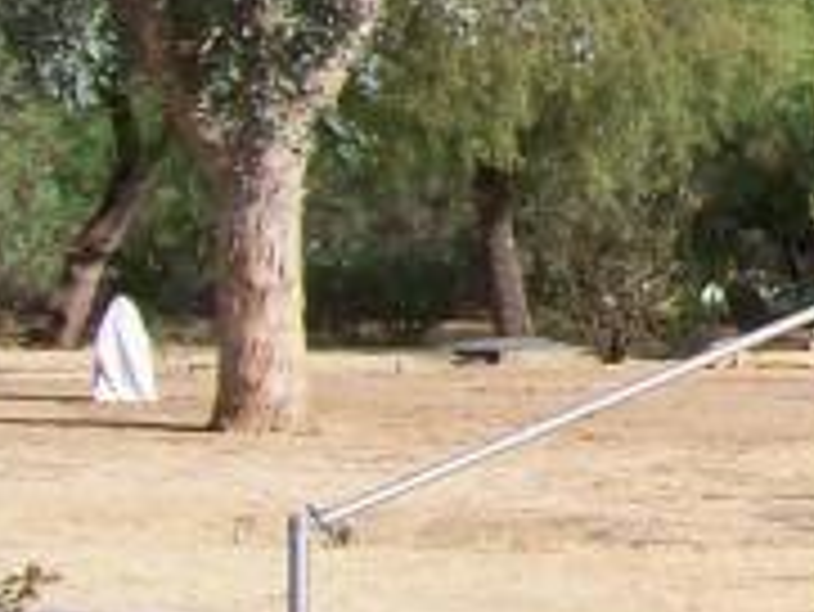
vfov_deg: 7.3
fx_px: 4800
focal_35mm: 204
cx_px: 2177
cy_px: 194
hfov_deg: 8.5
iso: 80
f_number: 4.8
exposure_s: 1/478
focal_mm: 6
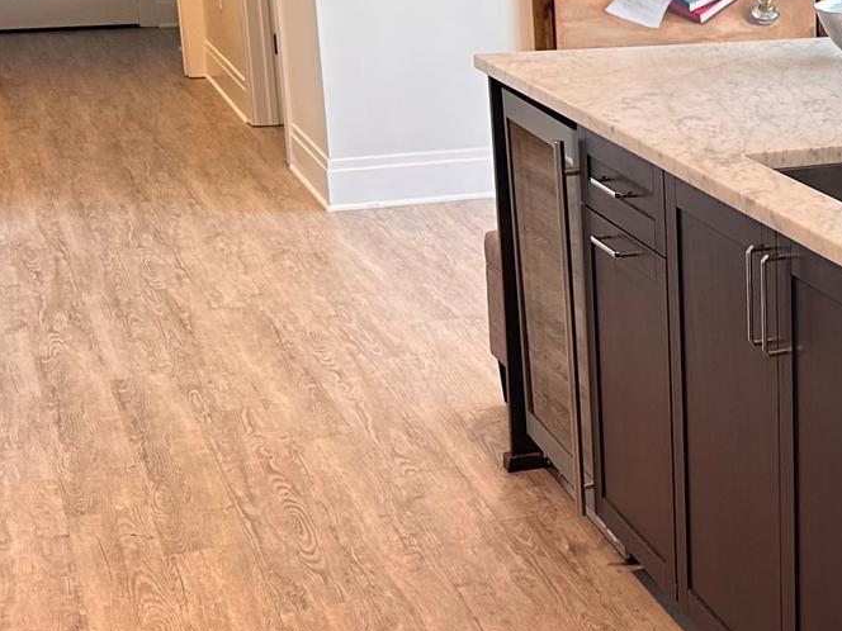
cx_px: 1054
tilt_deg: -15.4
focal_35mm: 74
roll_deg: -1.9
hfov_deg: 23.6
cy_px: 290
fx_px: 1800
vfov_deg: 19.9
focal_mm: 6.86
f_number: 1.78
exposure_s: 1/60
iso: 125
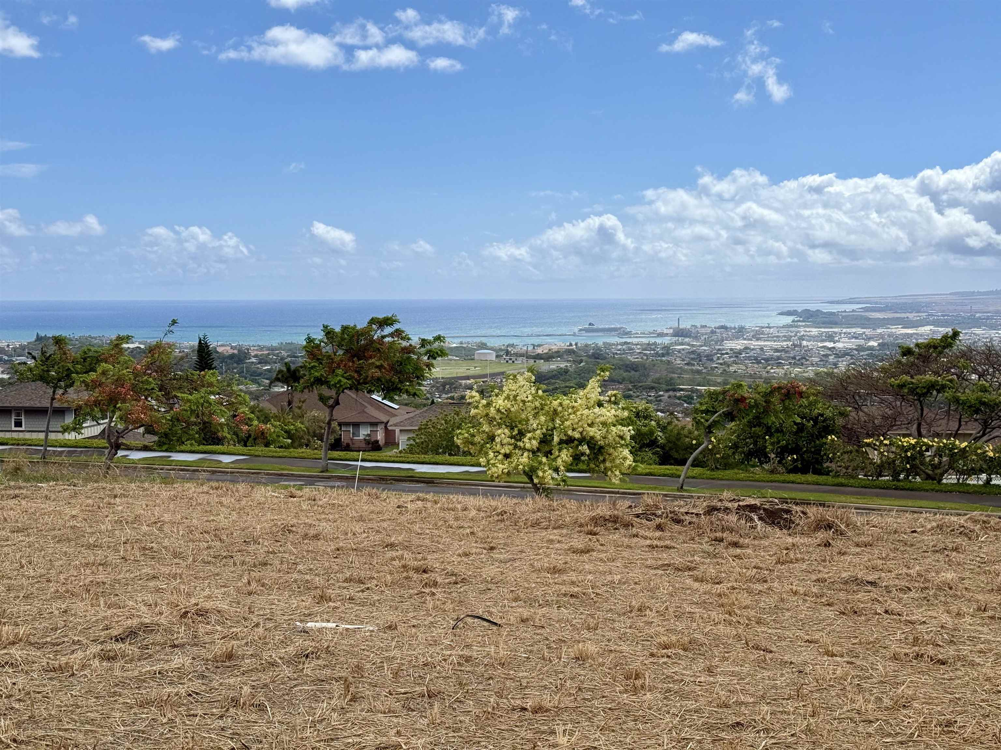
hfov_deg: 39.7
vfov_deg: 30.3
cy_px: 375
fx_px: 1388
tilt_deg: -3.5
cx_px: 500
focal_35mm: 48
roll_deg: -0.2
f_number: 1.78
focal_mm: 6.76
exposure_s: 1/7874
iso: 64
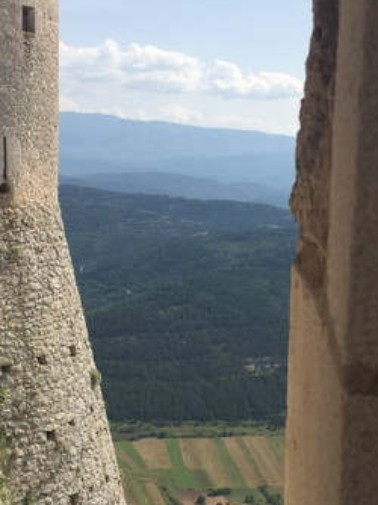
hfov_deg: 25.2
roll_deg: -1.6
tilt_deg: -8.3
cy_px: 279
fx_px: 846
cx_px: 221
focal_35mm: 58
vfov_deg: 33.2
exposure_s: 1/2639
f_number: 2.2
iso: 32
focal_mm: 4.15
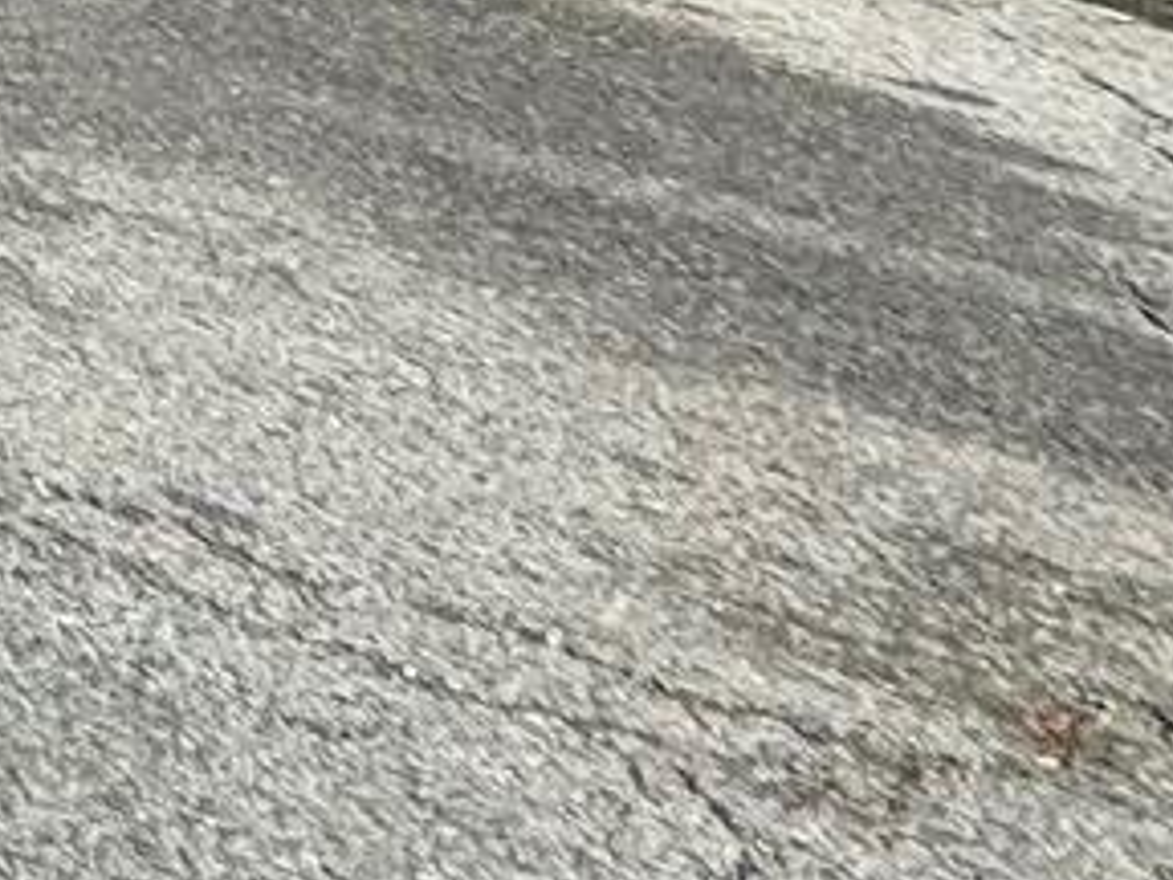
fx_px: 3321
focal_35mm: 98
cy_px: -1862
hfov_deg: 10.0
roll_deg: -1.8
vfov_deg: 10.3
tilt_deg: +8.7
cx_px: -2802
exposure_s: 1/1880
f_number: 2.2
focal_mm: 2.22
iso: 50
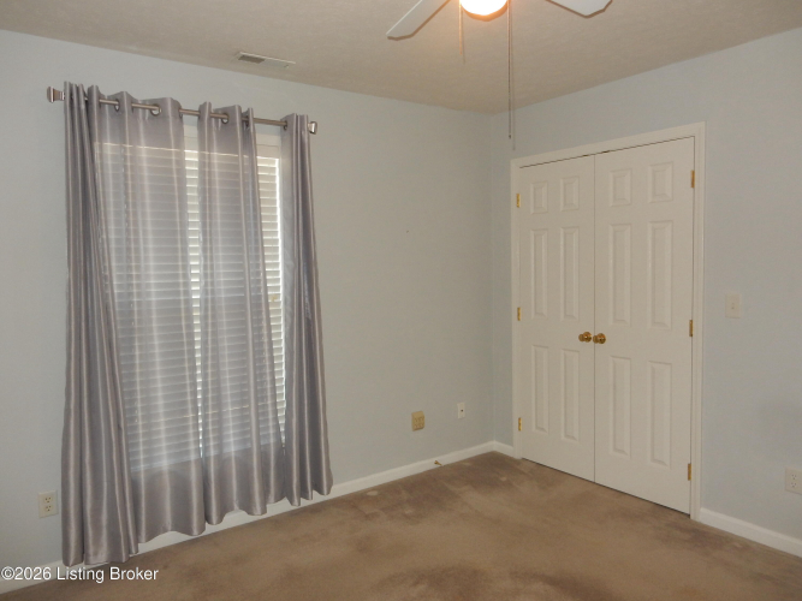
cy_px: 300
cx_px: 401
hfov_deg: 69.4
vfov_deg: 54.9
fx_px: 579
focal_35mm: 25
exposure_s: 1/30
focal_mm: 4.5
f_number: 3.7
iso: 200
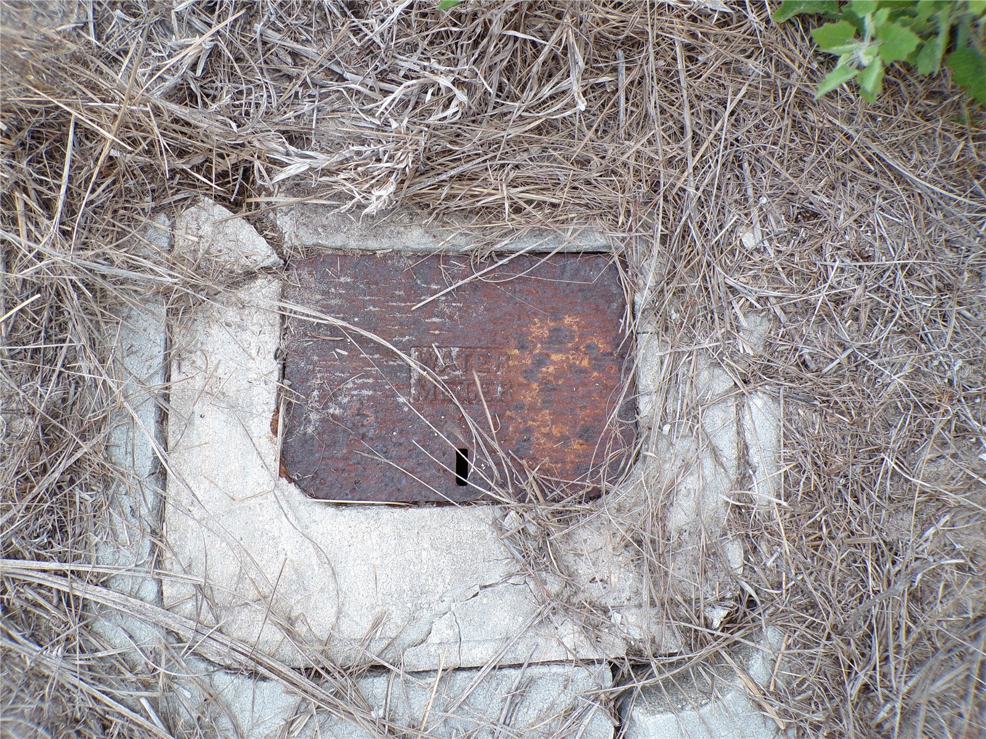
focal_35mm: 24
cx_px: 493
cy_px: 370
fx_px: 684
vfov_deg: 56.8
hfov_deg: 71.6
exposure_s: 1/120
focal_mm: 4.3
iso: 100
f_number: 4.4
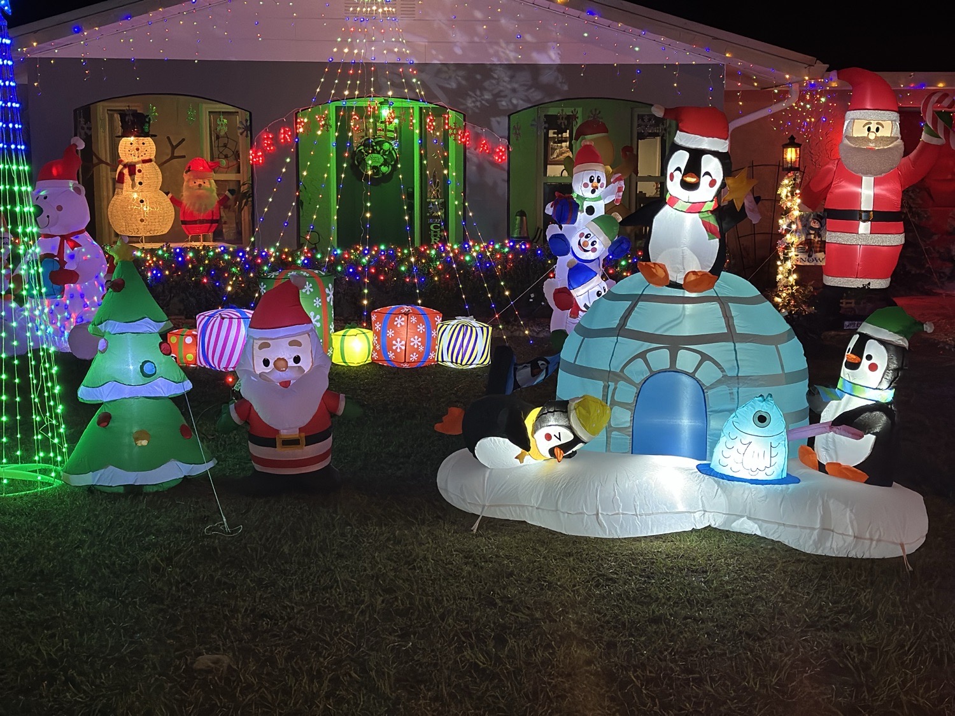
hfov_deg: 39.7
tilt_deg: -7.6
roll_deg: -0.2
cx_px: 478
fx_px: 1324
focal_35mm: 48
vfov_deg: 30.3
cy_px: 358
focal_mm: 6.86
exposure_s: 1/30
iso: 800
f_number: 1.78
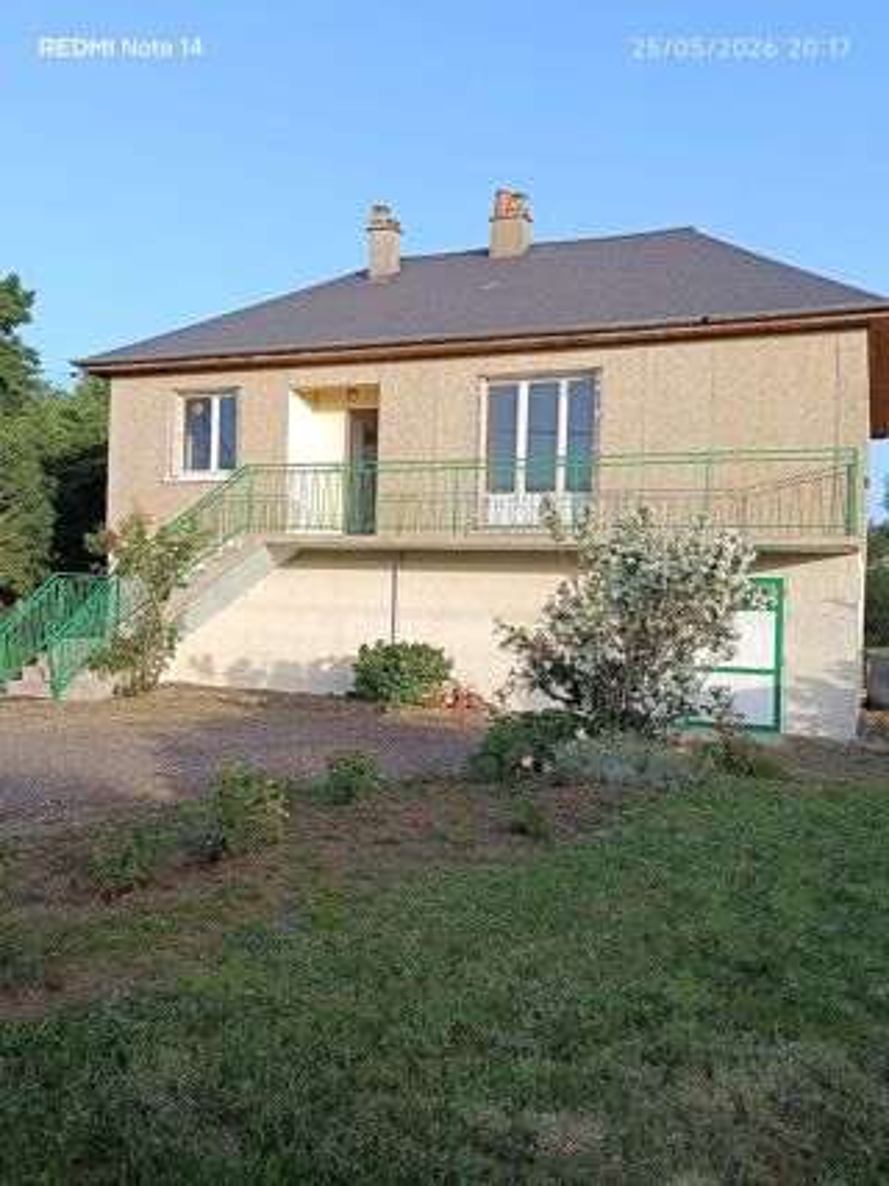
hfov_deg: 45.4
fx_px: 1062
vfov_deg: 58.4
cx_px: 444
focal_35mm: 31
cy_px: 593
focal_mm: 5.24
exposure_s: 1/214
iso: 50
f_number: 1.7
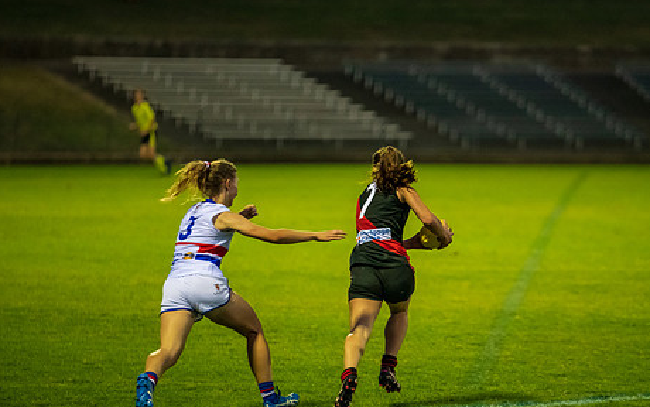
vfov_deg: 4.6
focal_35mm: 284
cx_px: 374
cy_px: 244
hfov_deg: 7.4
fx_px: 5033
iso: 3200
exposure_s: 1/800
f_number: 2.8
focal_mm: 200
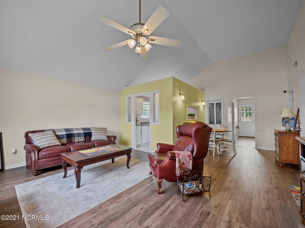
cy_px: 114
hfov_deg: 102.1
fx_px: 123
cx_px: 152
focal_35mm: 14
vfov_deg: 85.7
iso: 320
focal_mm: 7
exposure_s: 1/8
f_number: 4
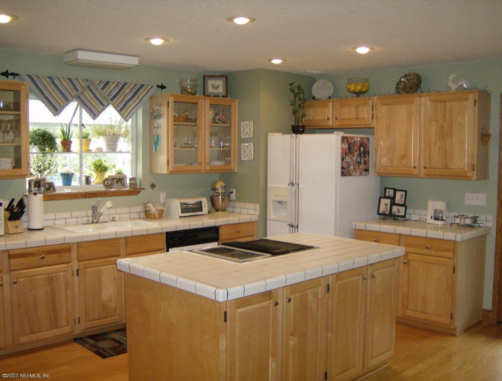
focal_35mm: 36
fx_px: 524
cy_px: 190
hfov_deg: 51.2
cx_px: 251
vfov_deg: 39.9
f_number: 2.8
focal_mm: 6
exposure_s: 1/60
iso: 200
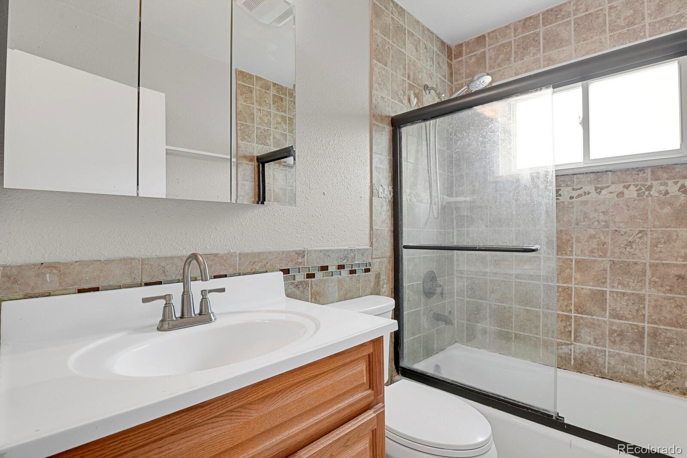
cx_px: 344
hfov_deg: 93.3
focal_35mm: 17
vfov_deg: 70.4
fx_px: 324
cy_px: 229
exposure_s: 4
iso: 250
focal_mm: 17
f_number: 8
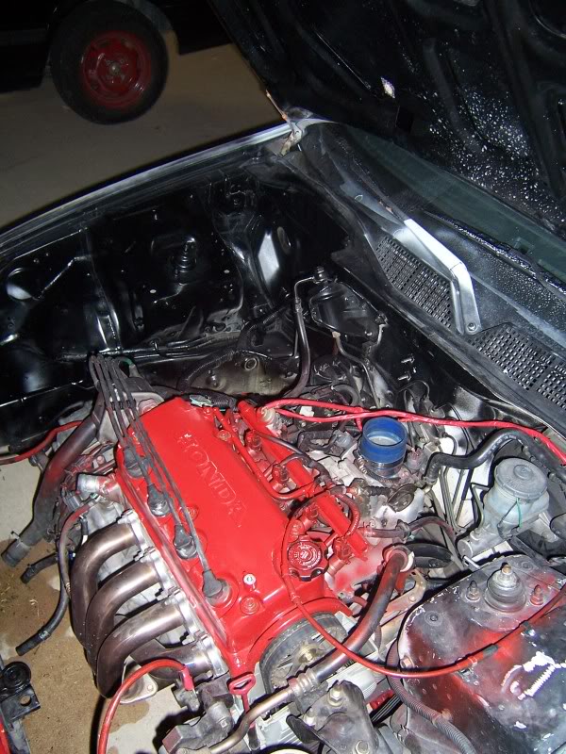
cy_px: 377
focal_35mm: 33
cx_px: 283
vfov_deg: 55.4
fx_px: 719
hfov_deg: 42.9
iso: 140
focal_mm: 5.5
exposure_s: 1/2
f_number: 2.8
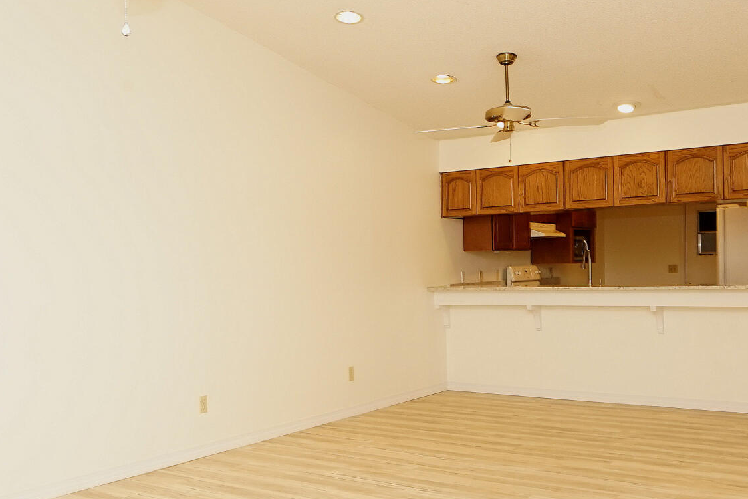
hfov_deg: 48.3
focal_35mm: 40
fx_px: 831
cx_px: 324
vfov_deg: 33.3
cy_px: 295
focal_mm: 10
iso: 250
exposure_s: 1/60
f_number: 4
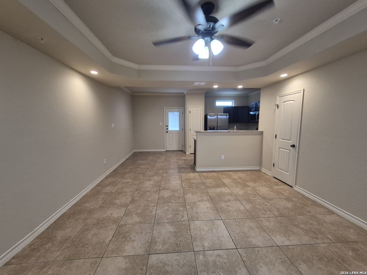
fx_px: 138
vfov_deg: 89.9
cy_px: 138
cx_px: 184
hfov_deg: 106.2
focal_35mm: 13
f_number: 2.2
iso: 200
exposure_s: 1/60
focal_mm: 1.74
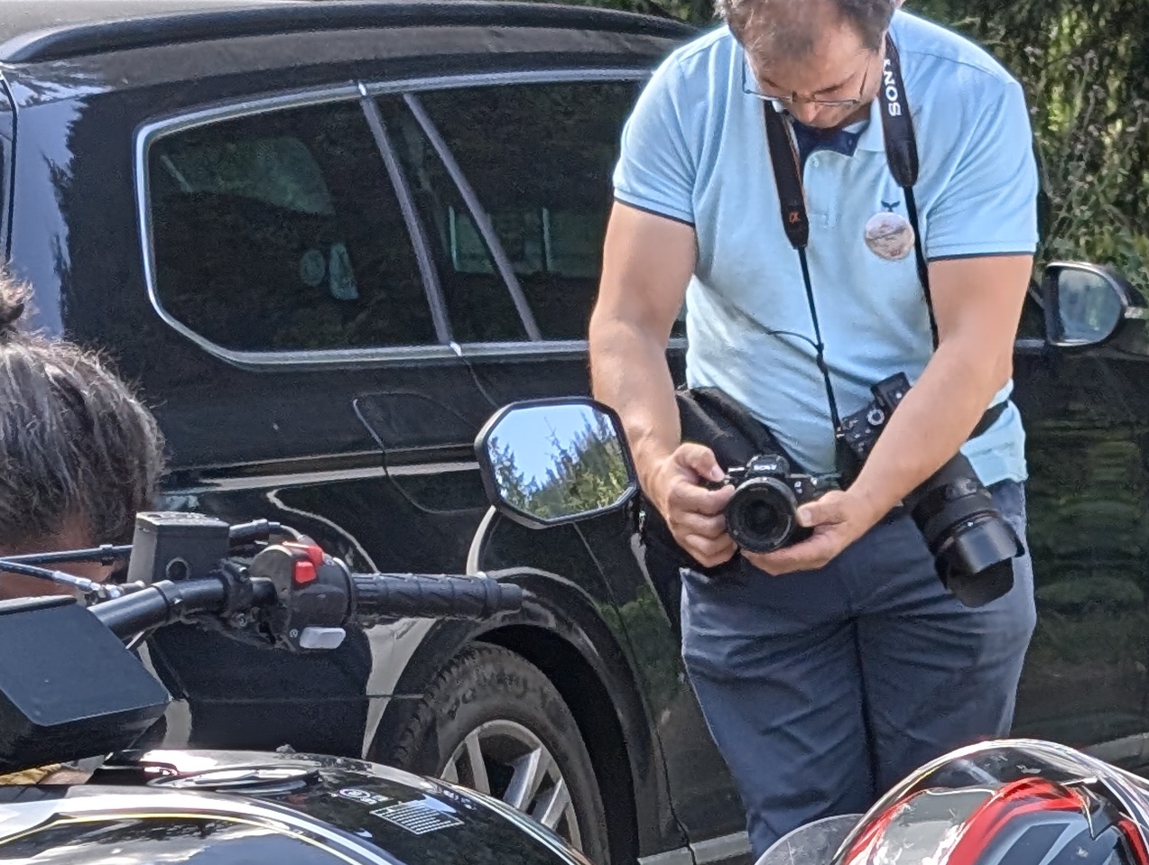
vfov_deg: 9.2
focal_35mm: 157
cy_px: 1271
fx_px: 5220
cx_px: 1285
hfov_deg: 12.3
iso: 23
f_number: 1.68
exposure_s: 1/222
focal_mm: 6.9
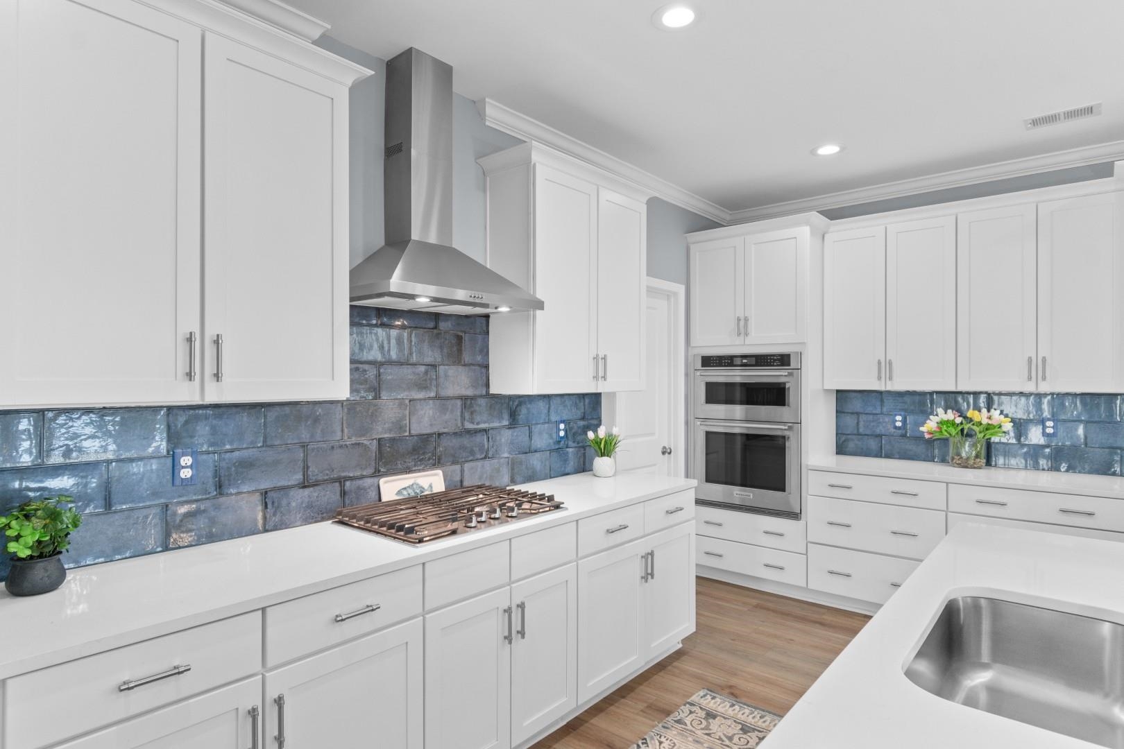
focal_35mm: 19
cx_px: 562
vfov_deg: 64.6
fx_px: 593
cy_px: 374
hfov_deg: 86.9
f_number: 4.8
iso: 100
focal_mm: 13
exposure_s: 1/5
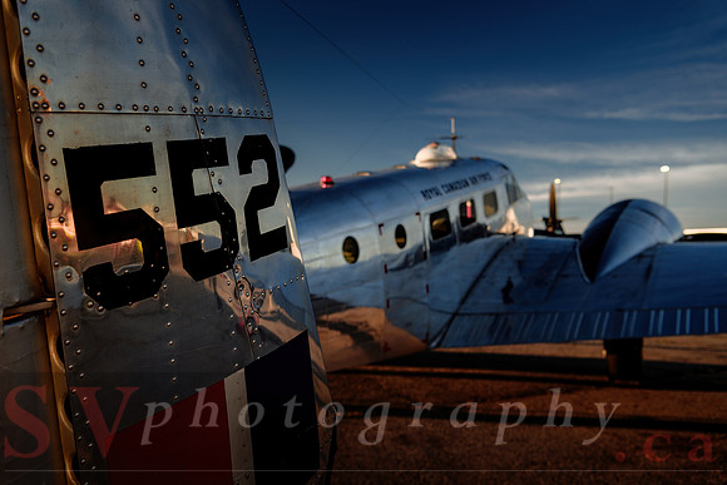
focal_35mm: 32
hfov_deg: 58.7
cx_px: 364
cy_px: 242
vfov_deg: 41.1
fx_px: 646
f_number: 4.5
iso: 64
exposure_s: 1/125
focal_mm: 32
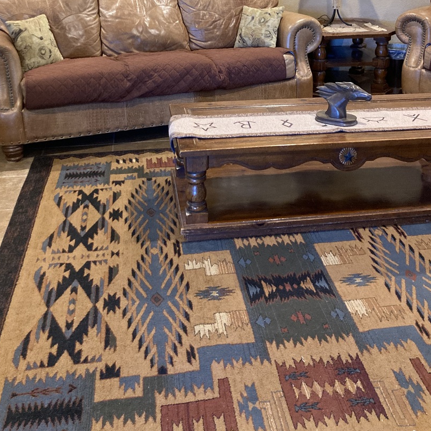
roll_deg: -1.0
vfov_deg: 36.3
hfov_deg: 38.3
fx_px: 620
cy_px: 55
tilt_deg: -12.3
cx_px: 221
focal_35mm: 44
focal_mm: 3.99
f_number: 1.8
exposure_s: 1/60
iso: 320
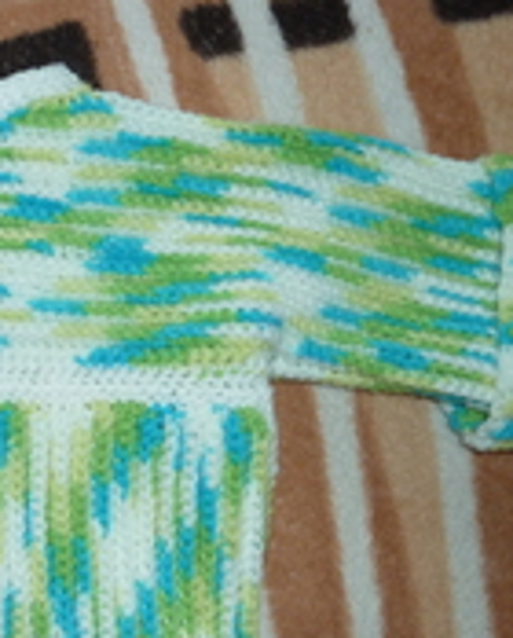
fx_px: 1191
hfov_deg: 22.5
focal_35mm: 63
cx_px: -95
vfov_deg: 29.5
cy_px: 469
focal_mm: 4.1
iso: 125
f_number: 3.3
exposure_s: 1/30
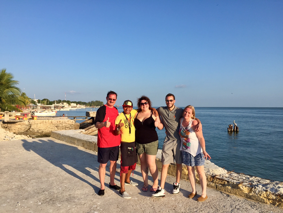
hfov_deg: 61.7
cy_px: 106
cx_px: 142
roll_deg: -0.8
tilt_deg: -0.1
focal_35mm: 29
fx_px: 237
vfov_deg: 48.2
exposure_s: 1/1883
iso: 32
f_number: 2.2
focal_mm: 4.15
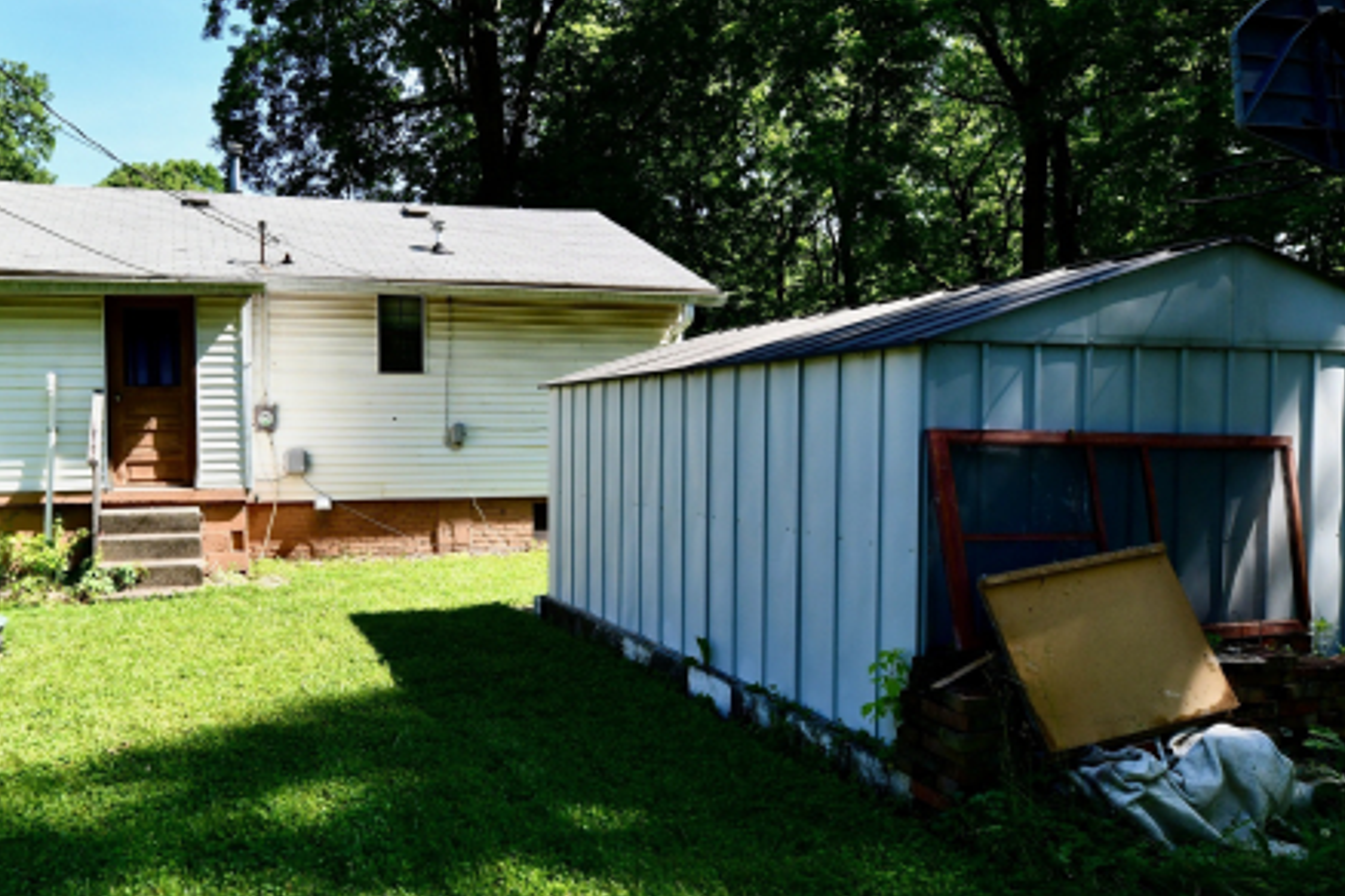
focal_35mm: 24
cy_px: 454
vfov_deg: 53.1
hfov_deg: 70.1
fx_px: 897
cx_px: 381
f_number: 10
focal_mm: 14
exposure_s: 1/400
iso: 640
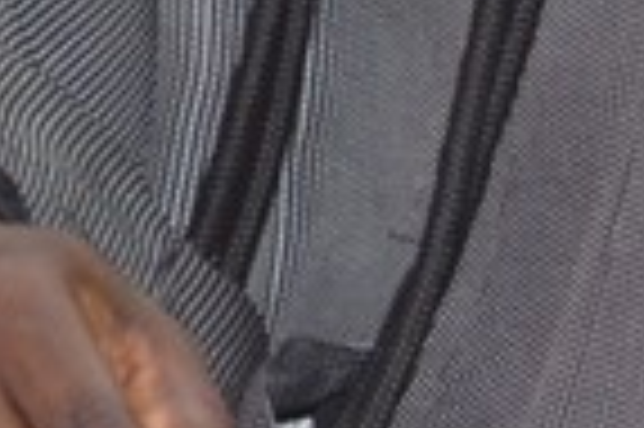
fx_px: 13455
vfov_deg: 1.8
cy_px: -536
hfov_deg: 2.7
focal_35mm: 753
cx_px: -54
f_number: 4
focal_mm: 70
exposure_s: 1/60
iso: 800
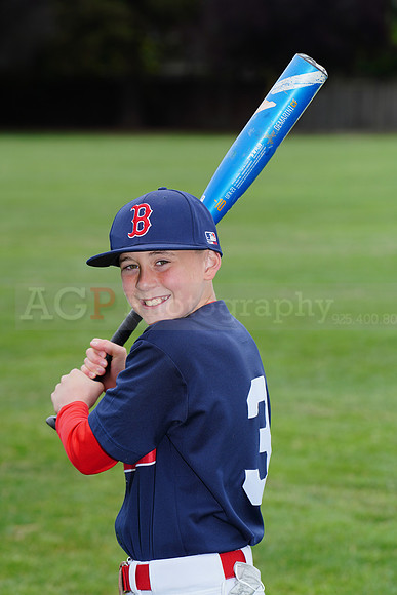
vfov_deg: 10.9
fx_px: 3124
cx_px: 198
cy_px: 298
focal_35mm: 189
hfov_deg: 7.3
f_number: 8
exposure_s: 1/250
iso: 200
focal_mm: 189
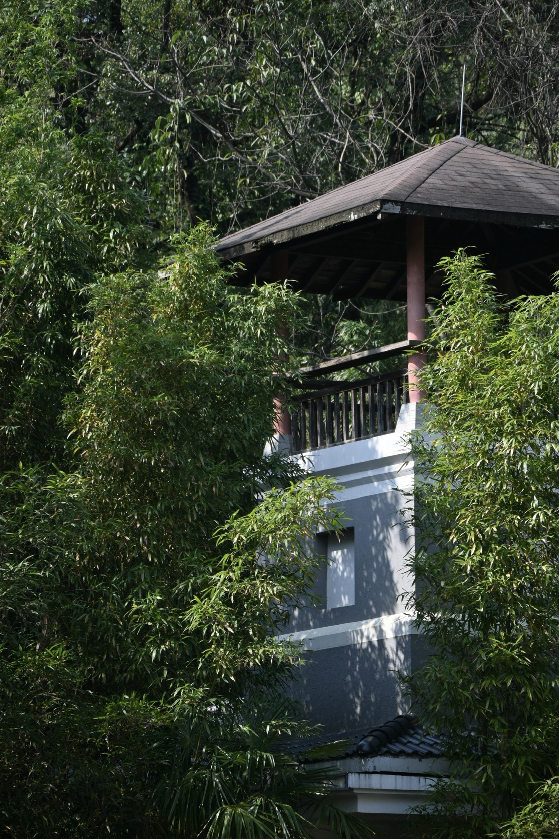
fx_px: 4889
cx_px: 280
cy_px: 420
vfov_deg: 9.8
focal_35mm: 210
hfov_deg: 6.5
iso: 125
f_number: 6.3
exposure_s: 1/400
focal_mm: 140
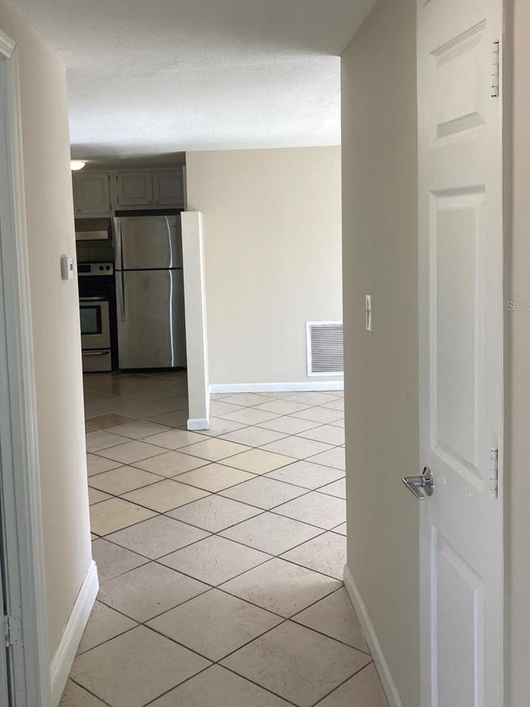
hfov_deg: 38.5
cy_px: 305
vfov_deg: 50.0
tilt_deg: -4.5
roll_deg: +2.6
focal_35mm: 37
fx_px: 755
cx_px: 212
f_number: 1.8
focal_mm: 3.99
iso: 20
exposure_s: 1/120
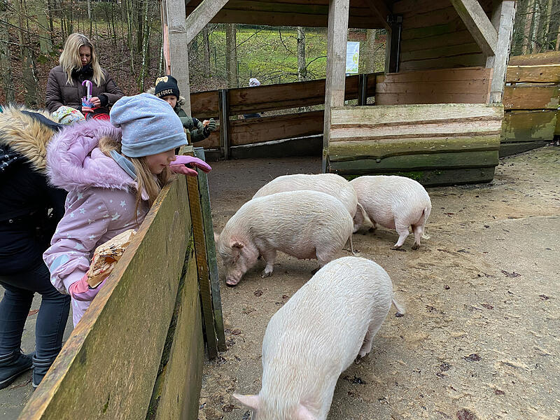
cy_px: 210
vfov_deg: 53.1
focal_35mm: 26
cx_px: 280
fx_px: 421
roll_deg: -0.9
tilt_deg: -15.5
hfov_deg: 67.3
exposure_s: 1/88
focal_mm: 4.25
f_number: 1.8
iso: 125
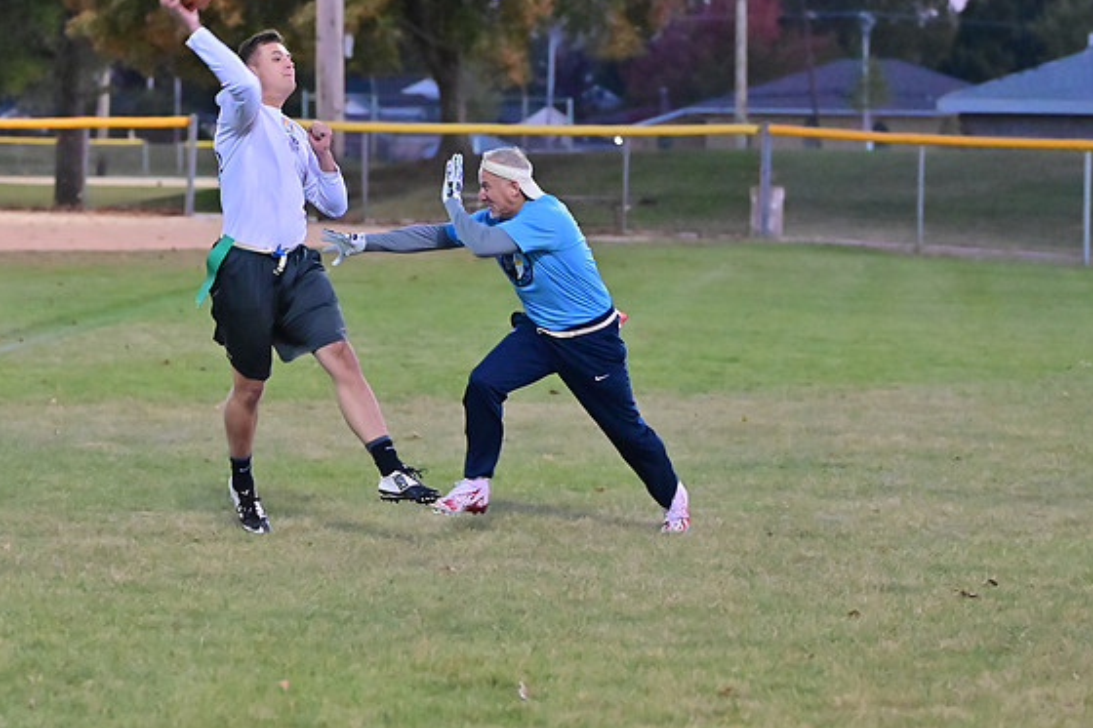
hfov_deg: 12.0
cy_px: 362
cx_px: 558
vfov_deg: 8.0
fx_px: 5190
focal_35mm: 171
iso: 6400
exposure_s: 1/500
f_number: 4
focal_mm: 110
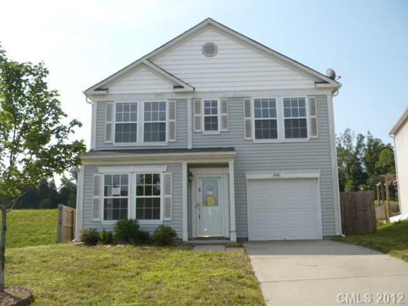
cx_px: 204
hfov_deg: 52.6
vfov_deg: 40.7
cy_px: 153
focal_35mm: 35
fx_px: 413
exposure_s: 1/200
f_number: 8
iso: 100
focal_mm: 5.8
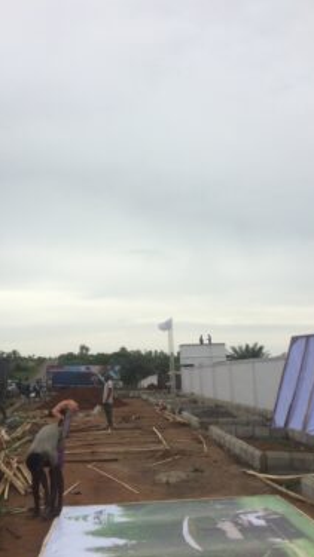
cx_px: 139
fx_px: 474
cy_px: 278
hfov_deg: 36.6
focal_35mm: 32
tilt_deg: +12.8
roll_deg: +2.6
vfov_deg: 61.0
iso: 32
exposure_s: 1/2160
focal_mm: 4.15
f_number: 2.2
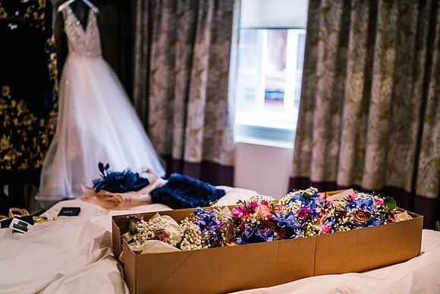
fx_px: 455
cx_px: 220
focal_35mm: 37
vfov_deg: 35.7
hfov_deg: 51.6
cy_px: 147
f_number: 1.4
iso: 250
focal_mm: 35
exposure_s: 1/250
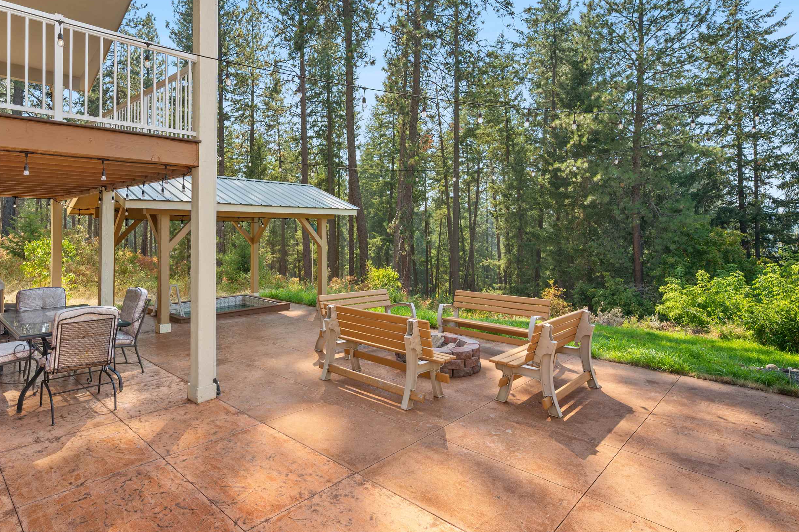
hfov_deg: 83.3
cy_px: 224
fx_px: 444
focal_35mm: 20
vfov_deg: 61.6
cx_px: 334
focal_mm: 16
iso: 100
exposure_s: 1/20
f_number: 8
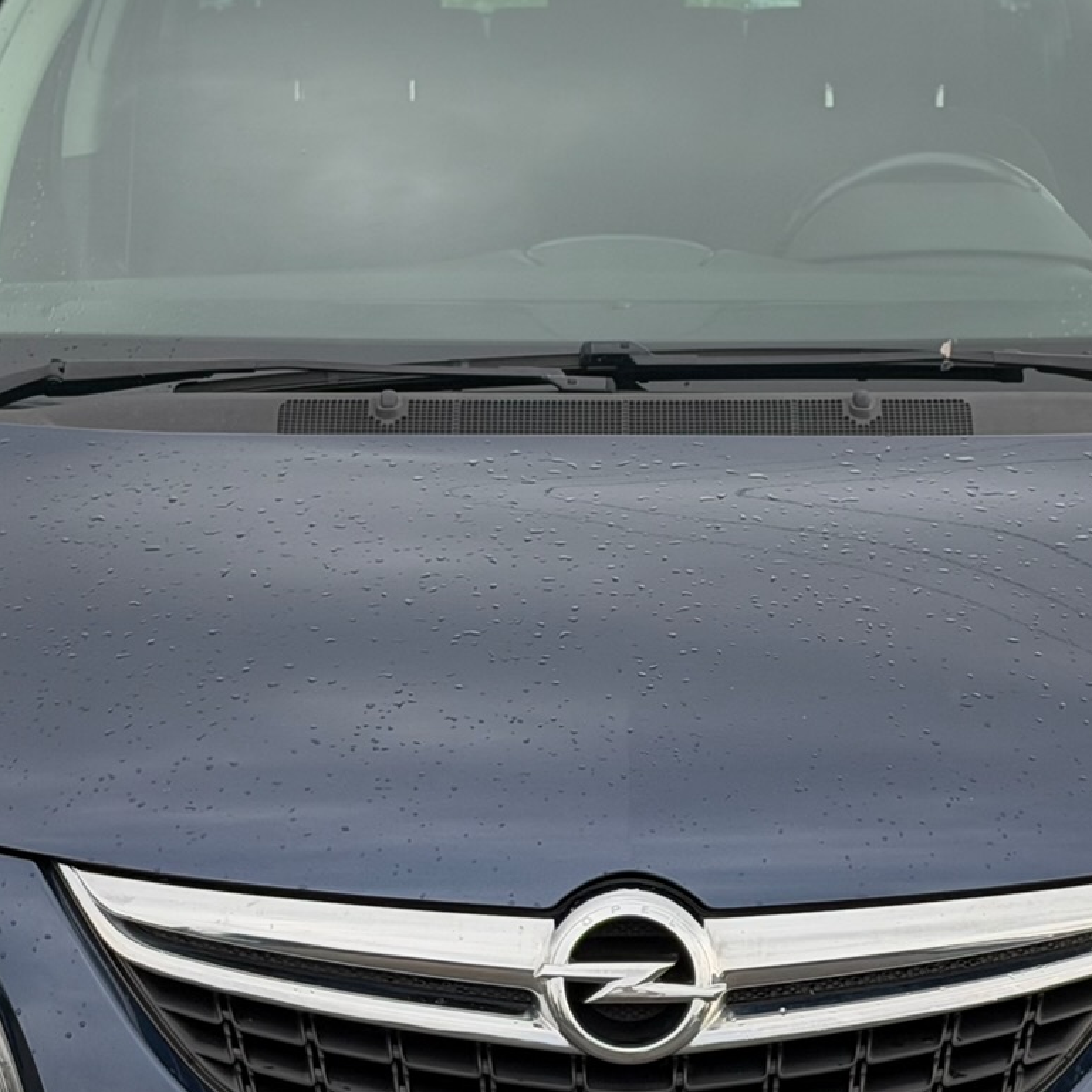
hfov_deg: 15.4
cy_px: 680
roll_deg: +0.5
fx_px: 4033
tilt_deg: -13.7
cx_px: 635
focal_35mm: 113
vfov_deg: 15.4
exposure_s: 1/206
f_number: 1.78
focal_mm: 6.76
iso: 64
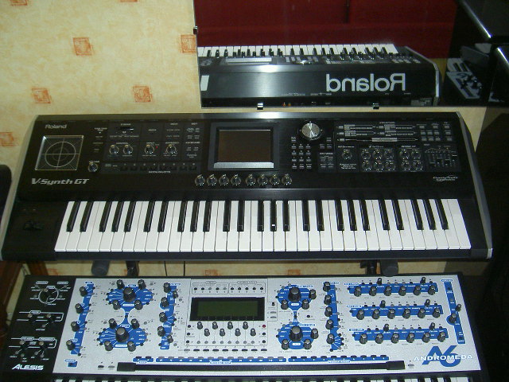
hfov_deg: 47.9
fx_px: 573
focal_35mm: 39
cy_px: 191
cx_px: 254
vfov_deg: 36.8
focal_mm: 8
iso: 100
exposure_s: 1/59.5
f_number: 2.8
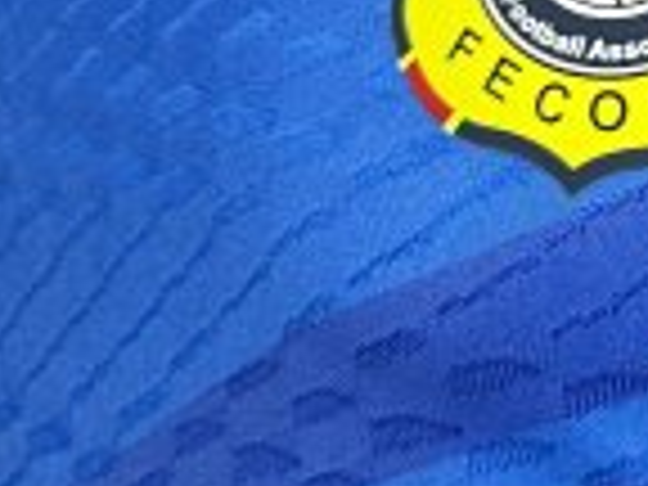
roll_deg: -0.5
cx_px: 1220
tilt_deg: -0.1
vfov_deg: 13.4
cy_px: -104
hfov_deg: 15.4
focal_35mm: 107
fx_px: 2003
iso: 160
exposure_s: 1/100
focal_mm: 6.76
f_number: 1.78
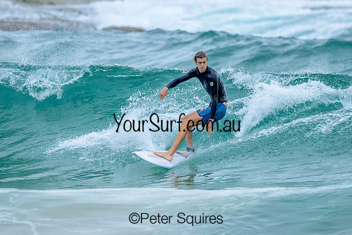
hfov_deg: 1.9
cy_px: 85
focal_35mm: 1100
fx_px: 10754
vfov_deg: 1.3
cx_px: 192
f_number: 6.3
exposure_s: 1/3200
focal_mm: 800
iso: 1100
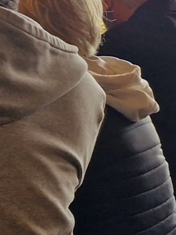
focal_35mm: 170
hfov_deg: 7.8
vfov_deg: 11.6
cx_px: 484
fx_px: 1152
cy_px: 150
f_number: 1.8
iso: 125
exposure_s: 1/100
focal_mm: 5.4
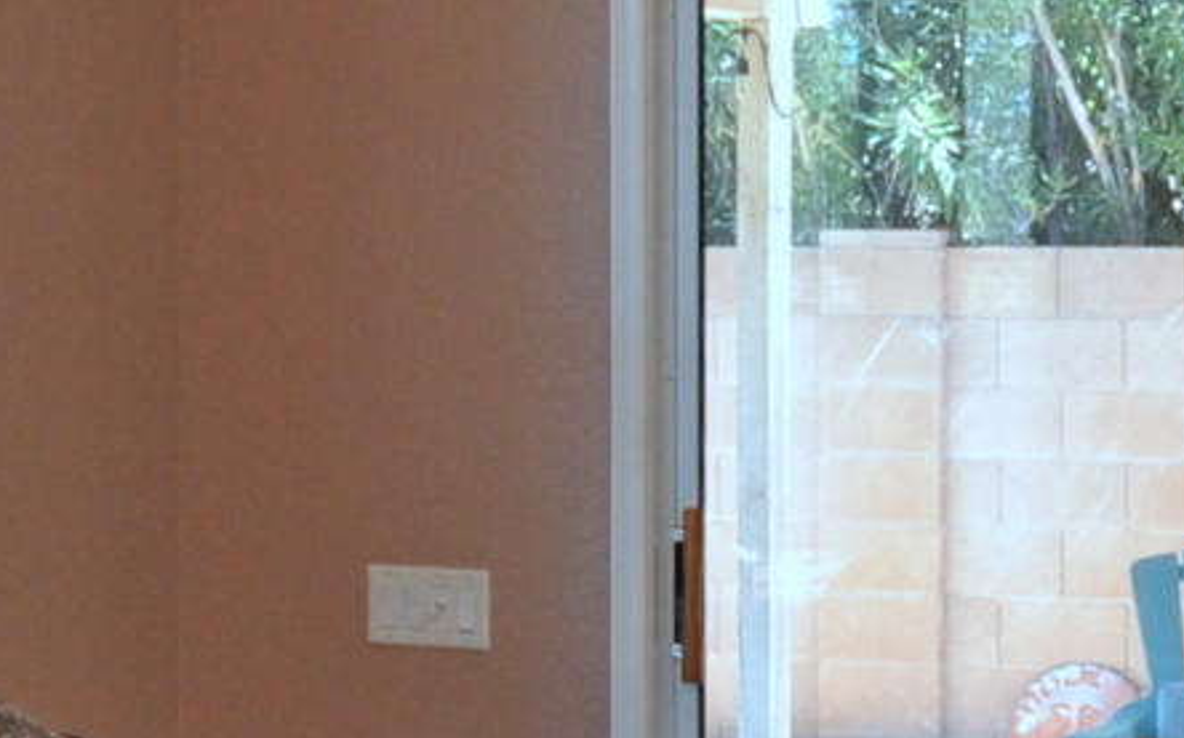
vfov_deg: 10.5
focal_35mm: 124
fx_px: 3999
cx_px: 317
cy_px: 99
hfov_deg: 16.8
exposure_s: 1/100
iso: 640
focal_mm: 18
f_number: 7.1
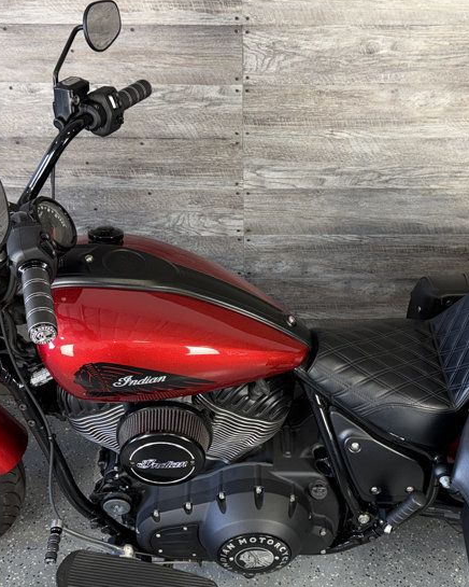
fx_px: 763
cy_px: 313
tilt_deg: -30.2
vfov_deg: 42.0
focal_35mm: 44
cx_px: 266
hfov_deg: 34.1
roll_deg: -0.2
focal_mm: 6.76
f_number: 1.78
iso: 80
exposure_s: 1/27
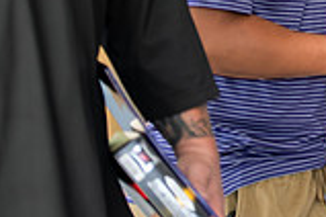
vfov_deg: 4.1
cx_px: 572
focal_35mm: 336
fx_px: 3042
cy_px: -120
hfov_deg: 6.0
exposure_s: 1/320
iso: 400
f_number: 3.2
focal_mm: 92
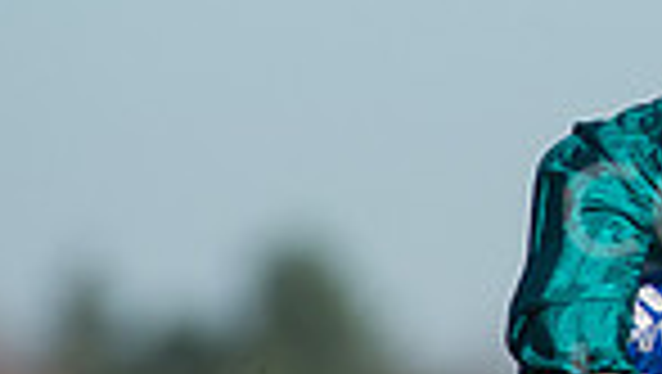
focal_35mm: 1494
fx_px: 26249
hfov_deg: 1.4
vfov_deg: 0.8
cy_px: 137
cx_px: 1079
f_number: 7.1
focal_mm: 300
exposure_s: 1/4000
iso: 400
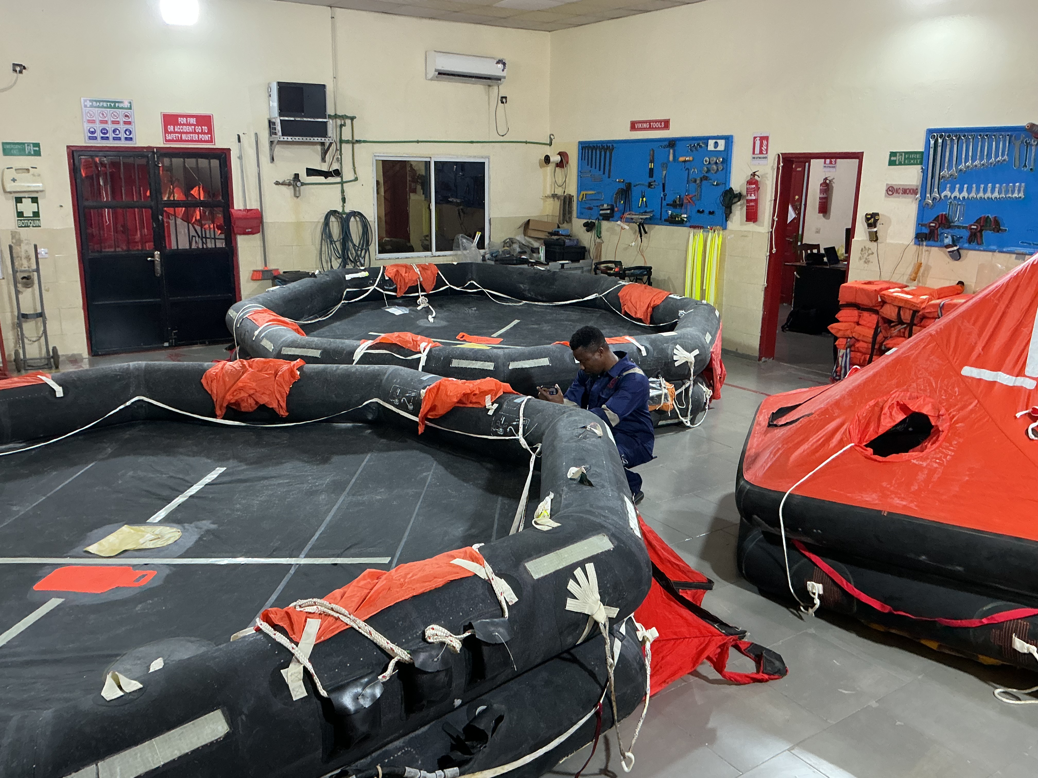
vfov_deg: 48.2
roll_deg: +0.1
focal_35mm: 29
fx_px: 870
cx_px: 519
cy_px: 389
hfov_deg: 61.7
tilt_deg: -13.4
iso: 160
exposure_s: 1/50
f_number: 1.8
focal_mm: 3
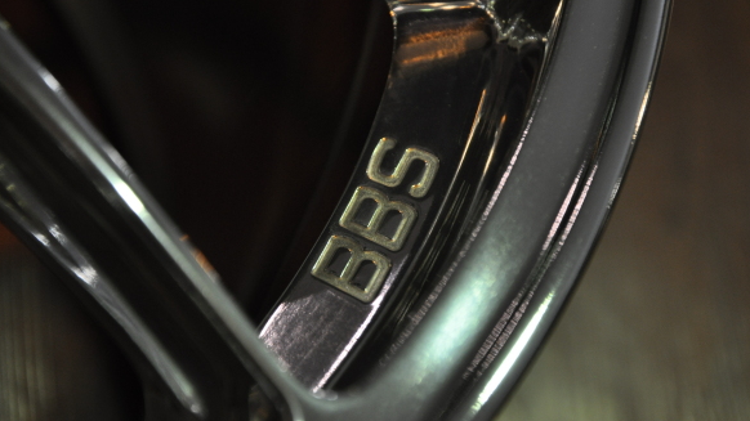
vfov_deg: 10.2
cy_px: 221
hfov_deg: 18.1
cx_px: 376
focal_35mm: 119
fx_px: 2356
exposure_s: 1/50
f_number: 5.3
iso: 800
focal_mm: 75
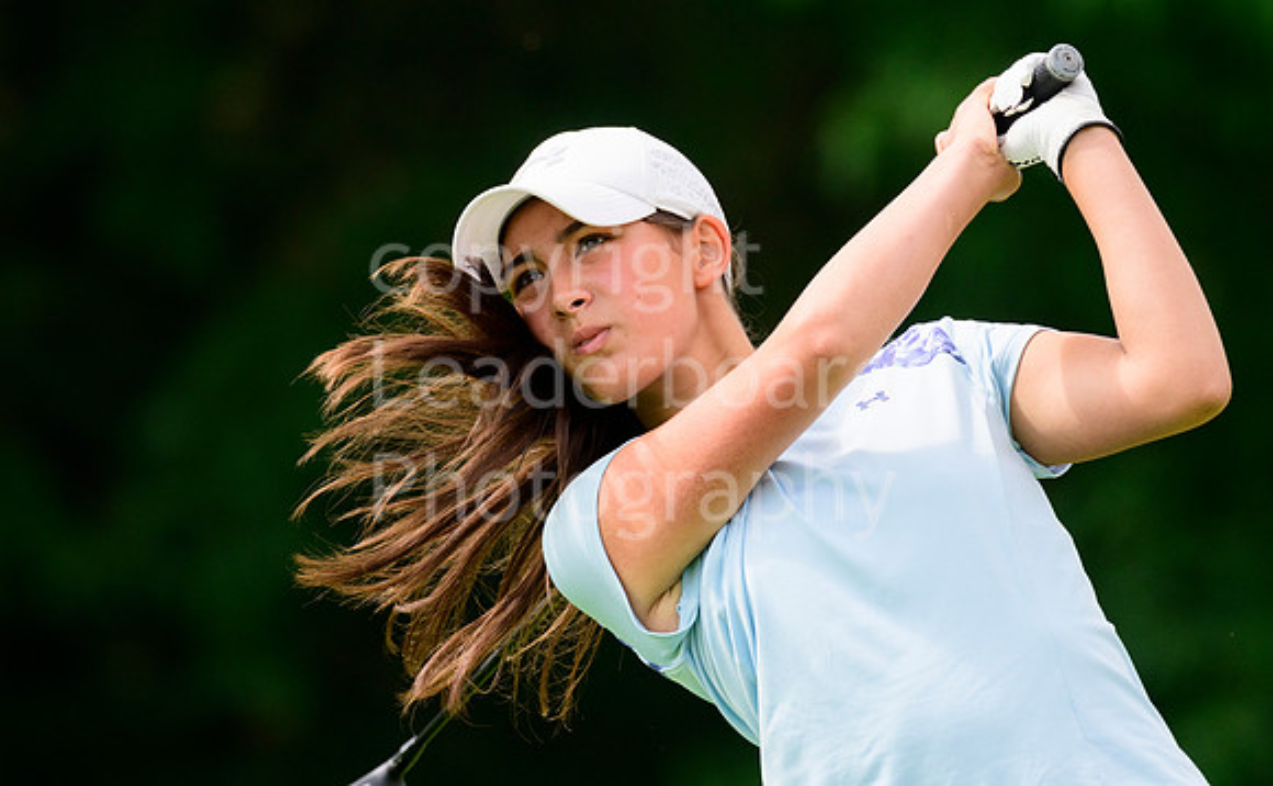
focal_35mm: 557
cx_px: 551
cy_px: 276
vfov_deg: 2.3
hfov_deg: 3.8
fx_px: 19250
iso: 800
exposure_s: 1/2000
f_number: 6.3
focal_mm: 400
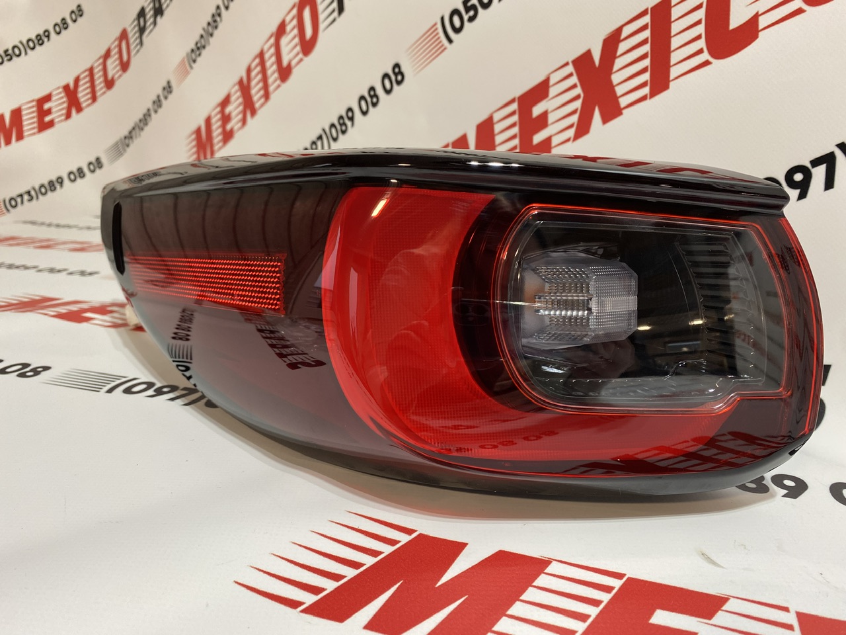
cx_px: 423
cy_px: 318
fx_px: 635
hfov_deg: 67.3
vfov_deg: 53.1
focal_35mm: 26
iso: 125
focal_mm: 4.25
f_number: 1.8
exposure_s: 1/102
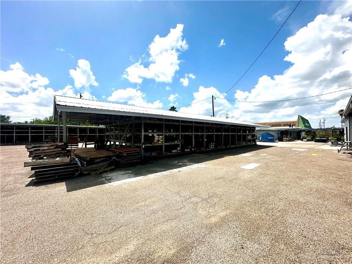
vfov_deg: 85.7
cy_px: 132
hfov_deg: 102.1
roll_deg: -0.5
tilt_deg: +0.9
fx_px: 142
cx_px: 176
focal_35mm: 14
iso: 50
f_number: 2.2
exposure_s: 1/3861
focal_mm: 2.22
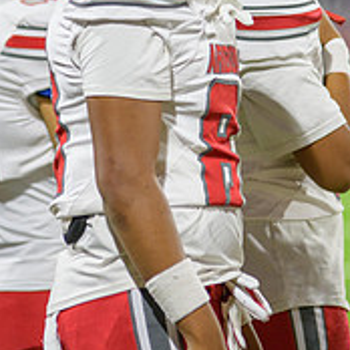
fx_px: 4873
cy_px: 9
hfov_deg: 4.1
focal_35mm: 426
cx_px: 145
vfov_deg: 4.1
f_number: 2.8
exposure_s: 1/250
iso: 1250
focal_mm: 150
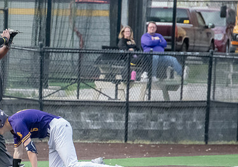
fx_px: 3627
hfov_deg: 3.8
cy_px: 141
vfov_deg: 2.6
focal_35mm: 540
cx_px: 12
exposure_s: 1/4000
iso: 5000
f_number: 5.6
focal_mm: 185
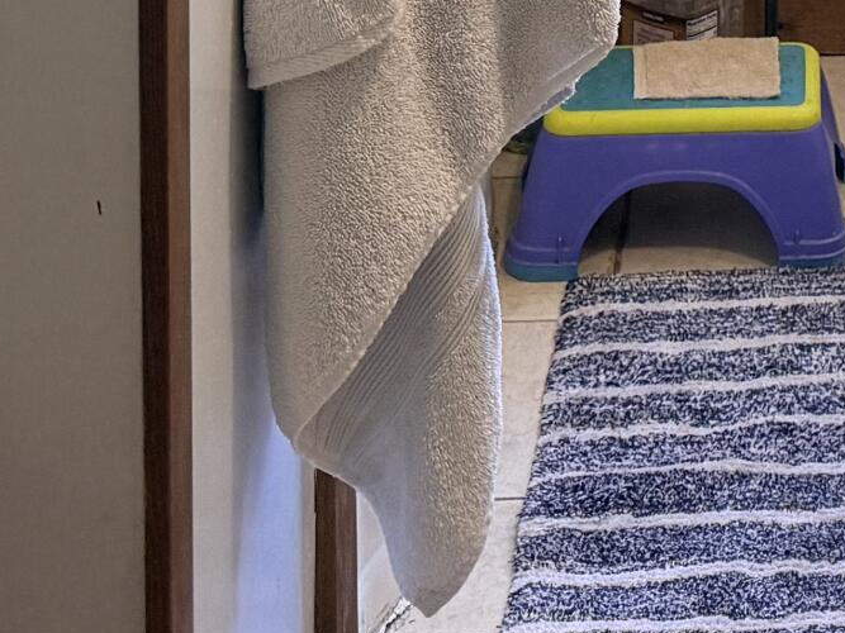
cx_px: 1069
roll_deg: -2.0
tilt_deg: -10.2
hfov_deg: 17.2
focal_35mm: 108
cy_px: -672
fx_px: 2636
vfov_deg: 12.0
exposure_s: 1/120
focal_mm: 6.76
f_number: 1.78
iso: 250
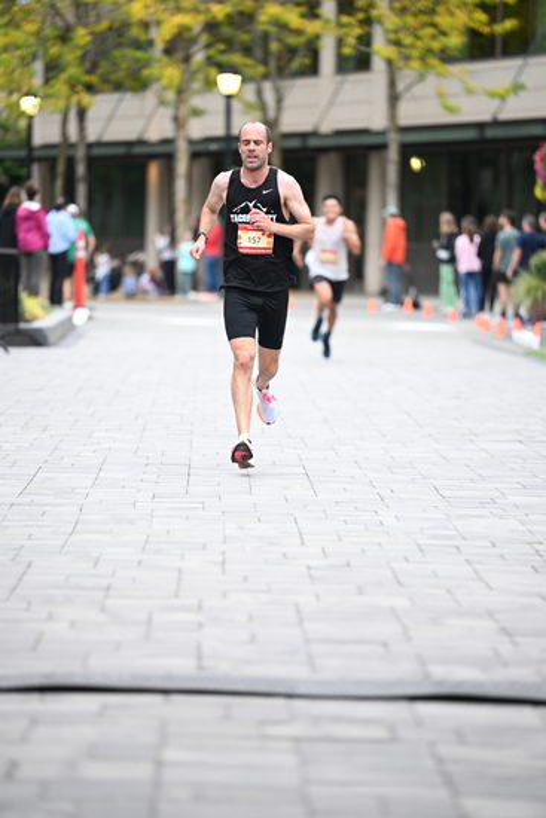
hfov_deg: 8.3
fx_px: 3751
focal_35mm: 165
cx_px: 273
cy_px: 409
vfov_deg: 12.4
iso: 1600
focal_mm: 165
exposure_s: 1/800
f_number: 2.8
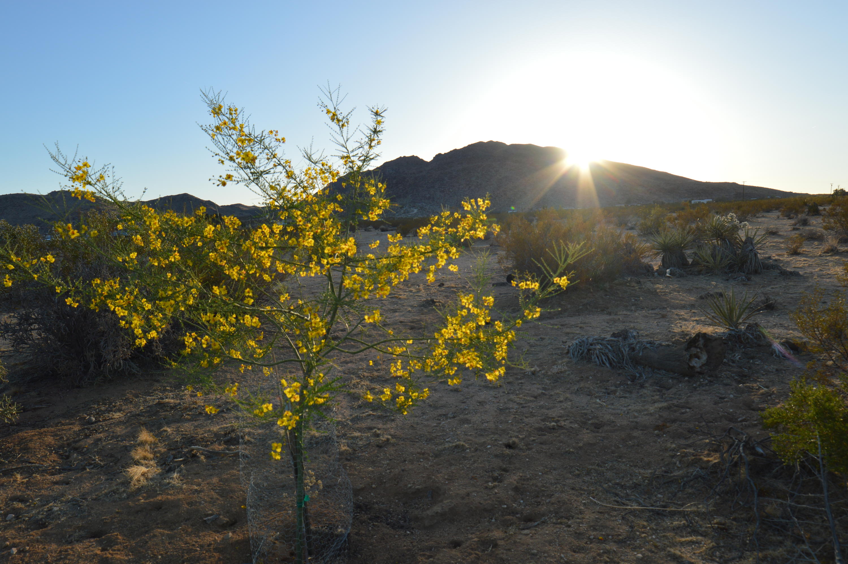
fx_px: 494
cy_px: 282
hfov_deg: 81.3
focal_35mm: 21
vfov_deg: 59.4
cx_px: 424
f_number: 8
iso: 100
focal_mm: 14
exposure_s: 1/250
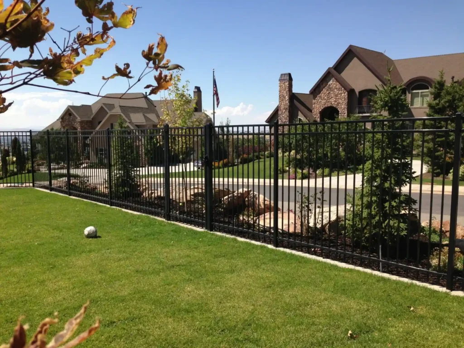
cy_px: 174
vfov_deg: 42.9
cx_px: 232
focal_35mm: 33
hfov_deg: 55.4
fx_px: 442
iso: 50
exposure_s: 1/1550
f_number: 2.4
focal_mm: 4.13
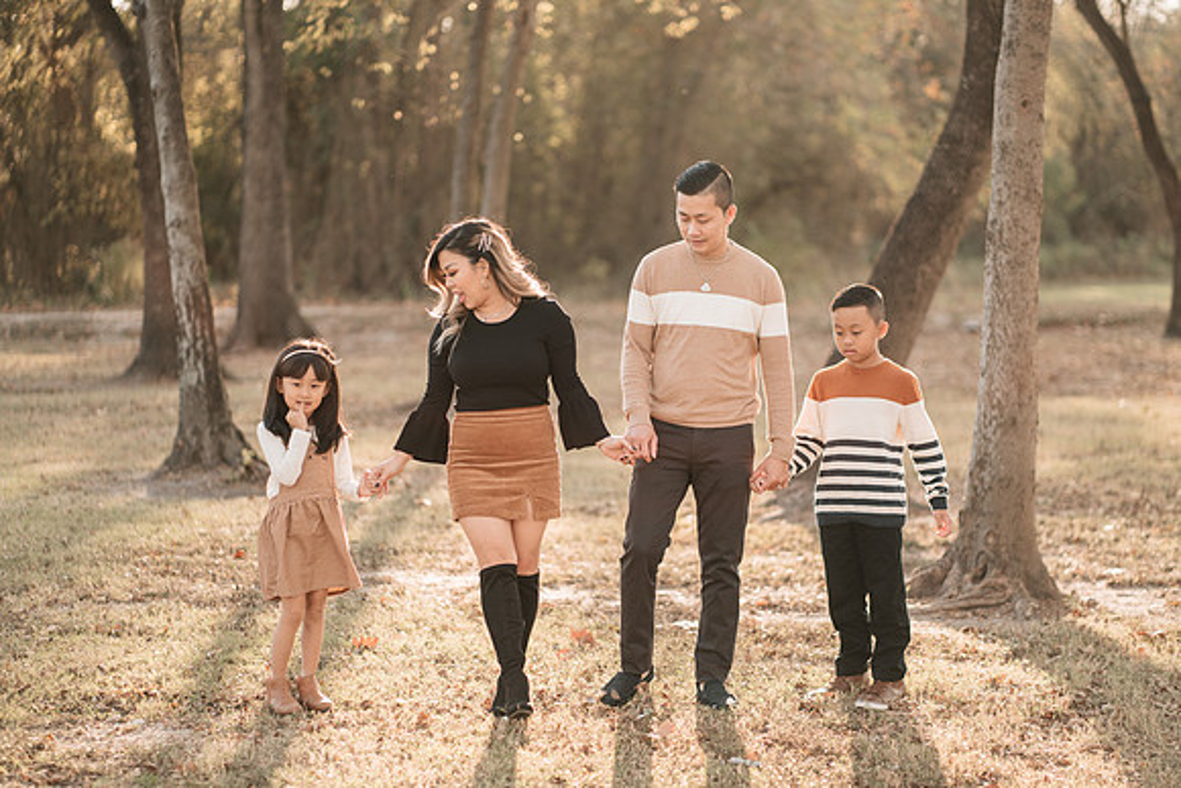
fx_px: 2863
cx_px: 590
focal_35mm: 87
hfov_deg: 23.3
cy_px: 394
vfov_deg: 15.7
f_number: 1.8
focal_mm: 85
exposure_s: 1/500
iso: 125
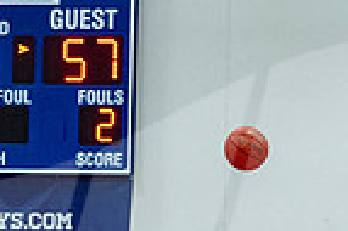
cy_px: 326
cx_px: 96
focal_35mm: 397
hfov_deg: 5.2
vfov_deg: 3.4
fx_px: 3833
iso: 4000
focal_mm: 82
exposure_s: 1/800
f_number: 2.8
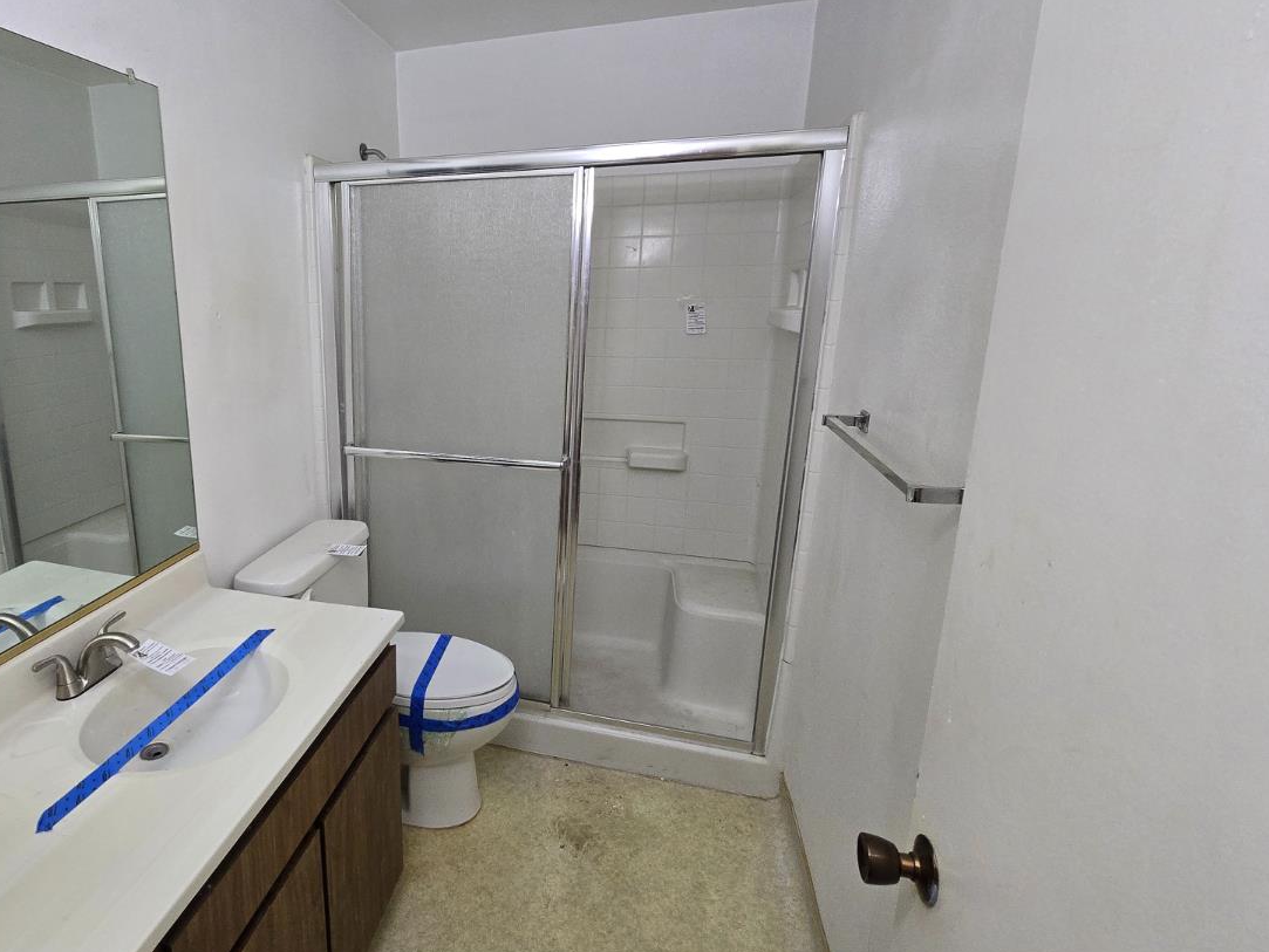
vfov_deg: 71.6
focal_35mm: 18
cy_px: 446
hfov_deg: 84.5
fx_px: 660
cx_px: 416
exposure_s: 1/72.1
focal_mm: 2.2
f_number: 2.2
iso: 250
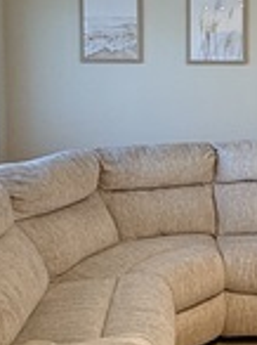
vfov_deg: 30.2
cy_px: 136
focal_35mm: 64
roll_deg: -1.2
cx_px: 236
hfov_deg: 22.3
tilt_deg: -4.6
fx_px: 635
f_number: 2.2
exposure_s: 1/60
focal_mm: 2.22
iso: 250
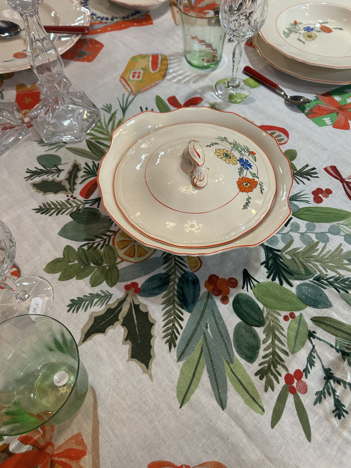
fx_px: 352
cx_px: 176
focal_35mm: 26
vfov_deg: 67.3
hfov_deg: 53.1
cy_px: 234
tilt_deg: -59.2
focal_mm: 5.7
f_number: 1.5
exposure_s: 1/50
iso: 320
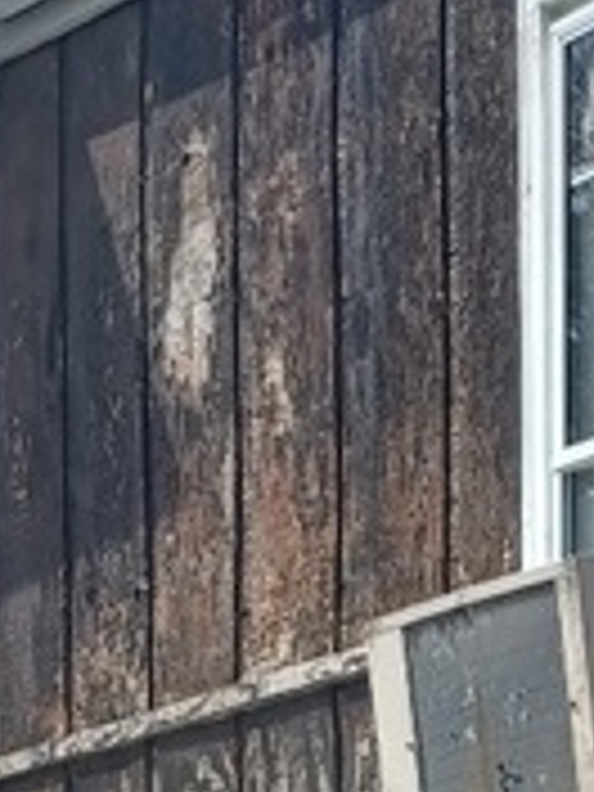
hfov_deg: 9.7
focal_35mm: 153
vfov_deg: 11.8
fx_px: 3501
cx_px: 392
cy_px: 1494
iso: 32
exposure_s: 1/476
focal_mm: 4.6
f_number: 1.8
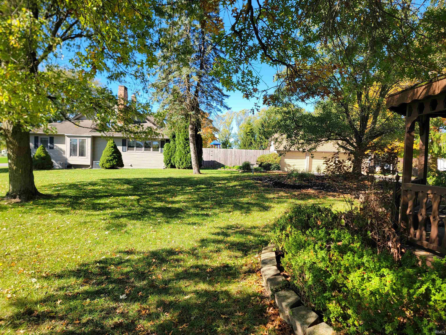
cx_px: 223
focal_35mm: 24
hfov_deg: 71.6
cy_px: 168
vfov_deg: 56.8
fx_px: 309
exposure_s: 1/262
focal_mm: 6.7
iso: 16
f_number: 1.8
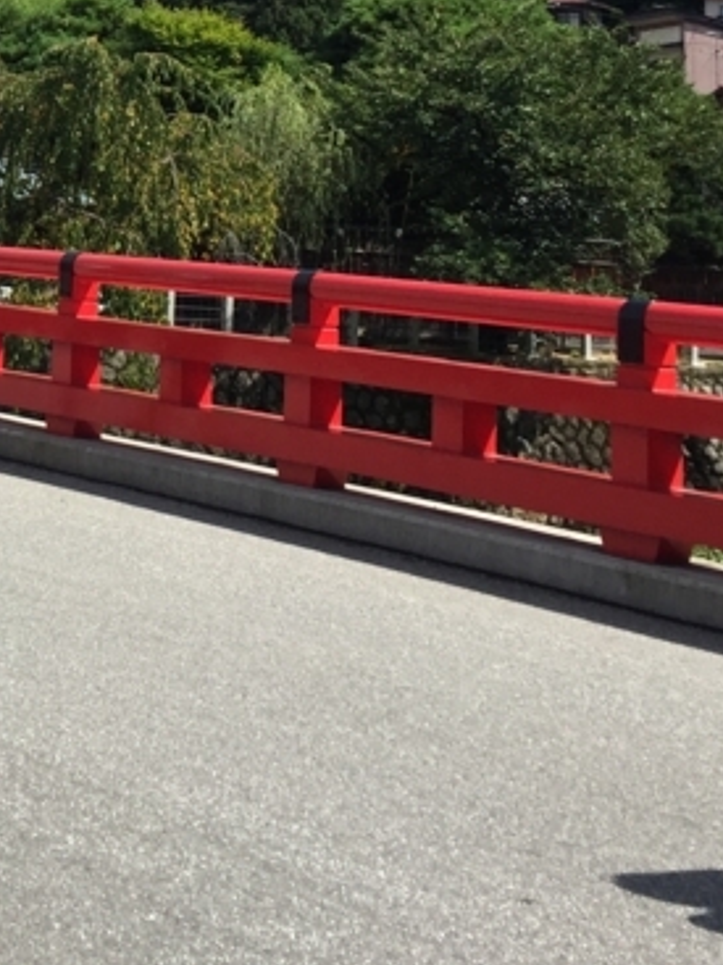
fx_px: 2257
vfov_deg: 23.0
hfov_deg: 17.3
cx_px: -155
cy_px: -26
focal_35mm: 81
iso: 32
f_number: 2.2
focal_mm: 4.15
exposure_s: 1/1721
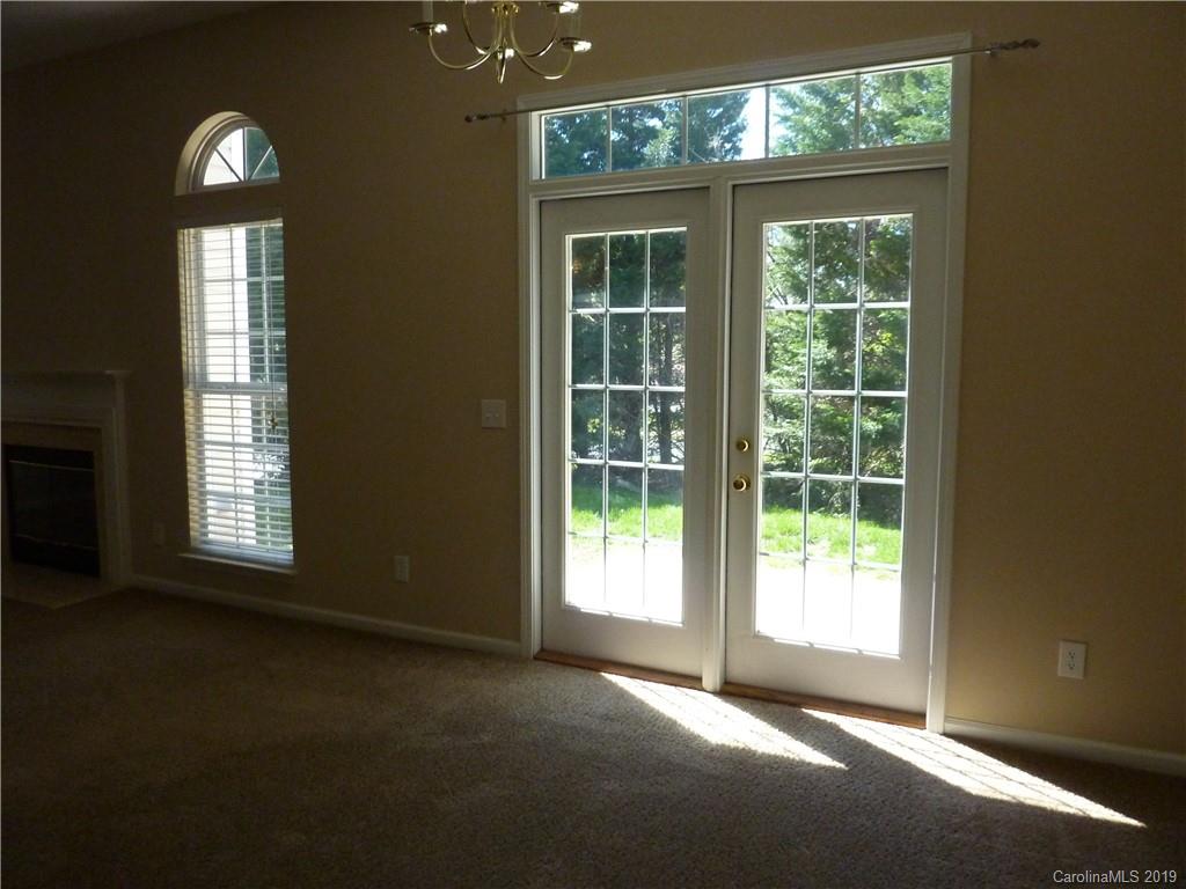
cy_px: 444
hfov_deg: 69.4
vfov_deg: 54.9
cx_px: 593
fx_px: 857
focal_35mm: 25
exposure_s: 1/400
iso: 400
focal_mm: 4.1
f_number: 3.3
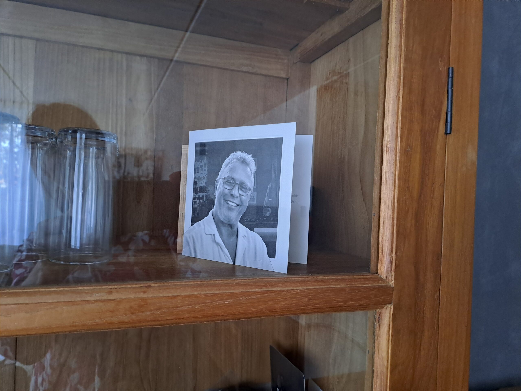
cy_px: 196
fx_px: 376
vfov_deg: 54.9
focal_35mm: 25
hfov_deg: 69.4
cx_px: 260
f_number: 1.8
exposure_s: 1/33
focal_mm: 4.65
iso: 250
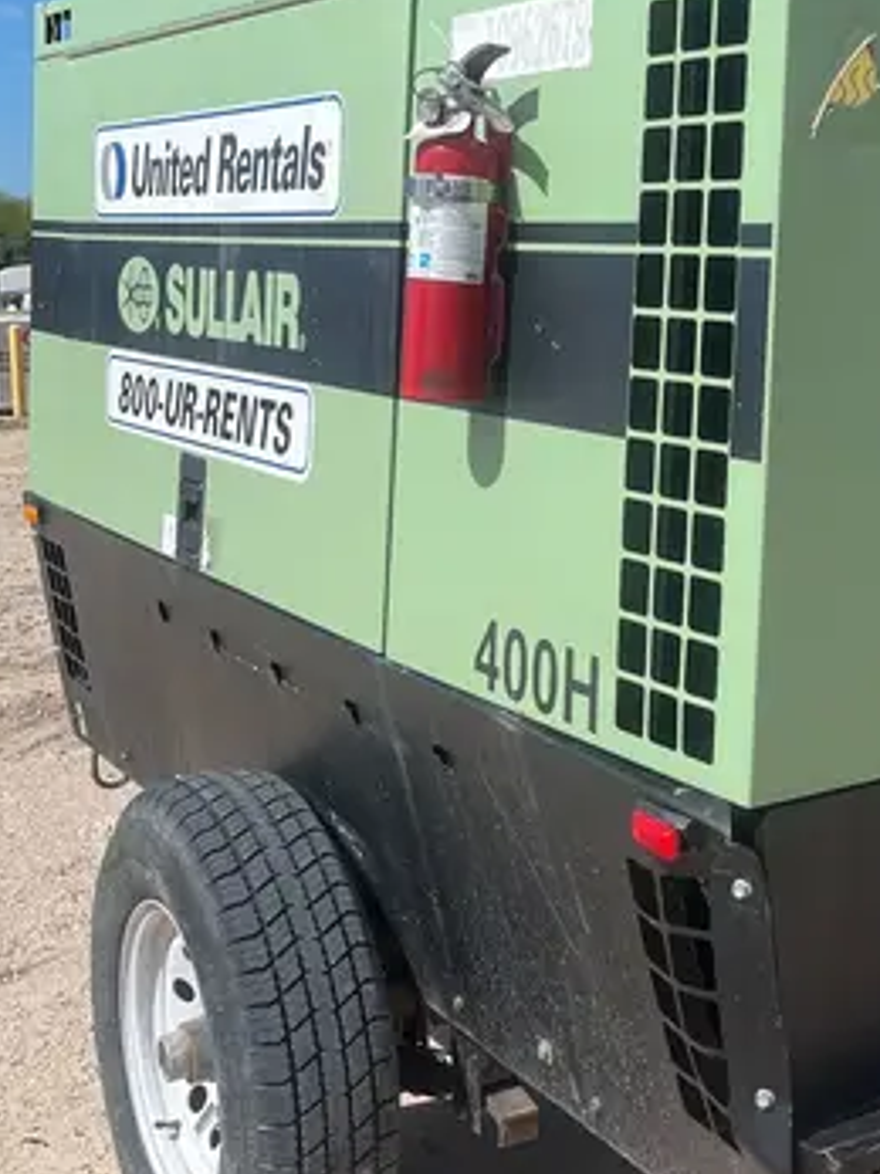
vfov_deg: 34.8
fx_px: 1865
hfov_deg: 25.7
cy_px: 472
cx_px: 792
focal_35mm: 55
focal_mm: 5.1
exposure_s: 1/4149
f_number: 1.6
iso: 50
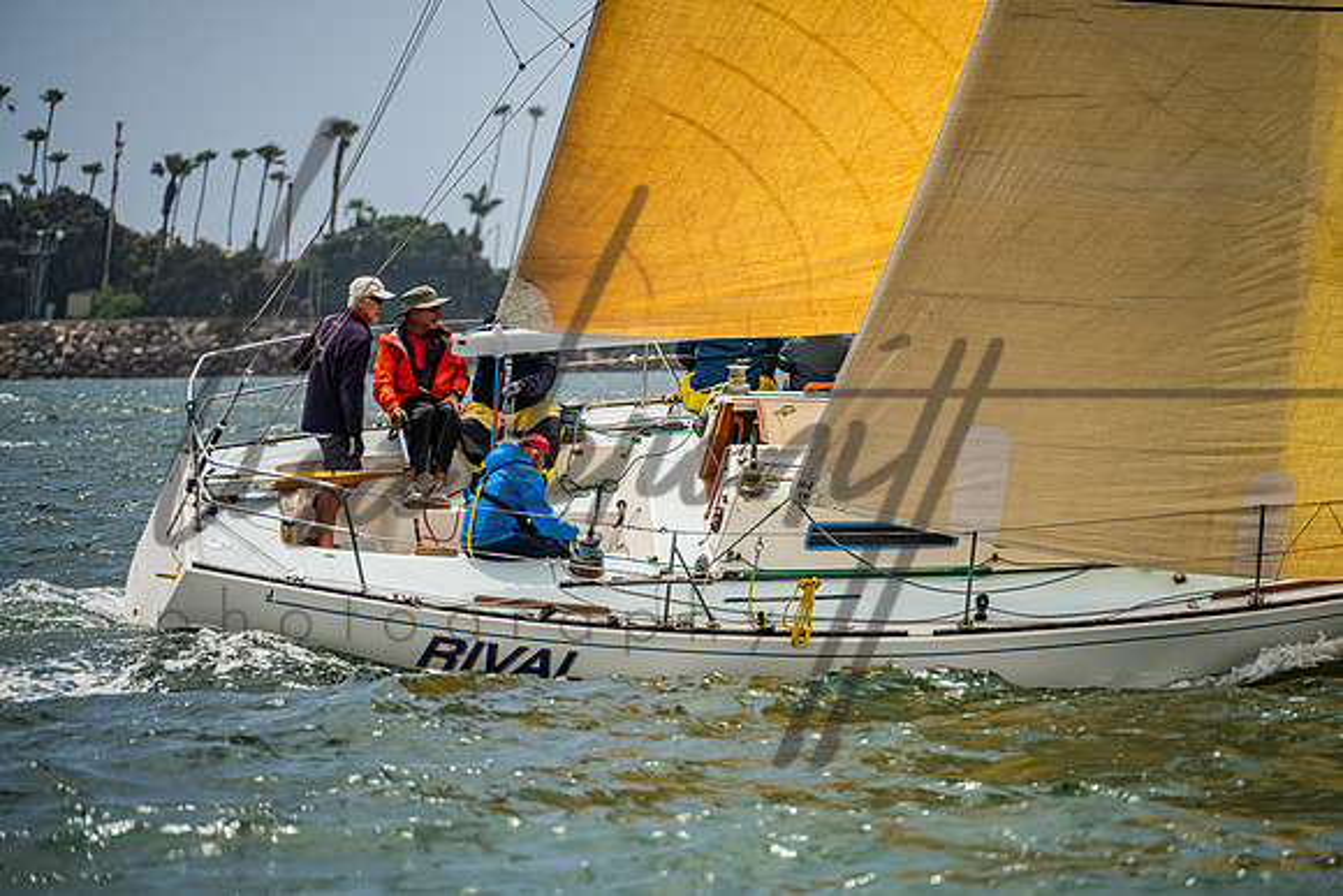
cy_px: 448
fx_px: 14925
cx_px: 672
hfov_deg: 5.2
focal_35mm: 400
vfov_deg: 3.4
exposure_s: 1/2000
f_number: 8
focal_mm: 400
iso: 400
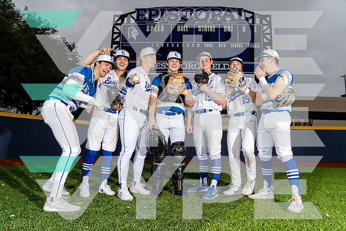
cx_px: 173
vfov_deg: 53.2
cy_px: 116
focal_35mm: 24
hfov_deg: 73.7
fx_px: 231
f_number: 4
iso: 200
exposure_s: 1/250
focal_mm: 24
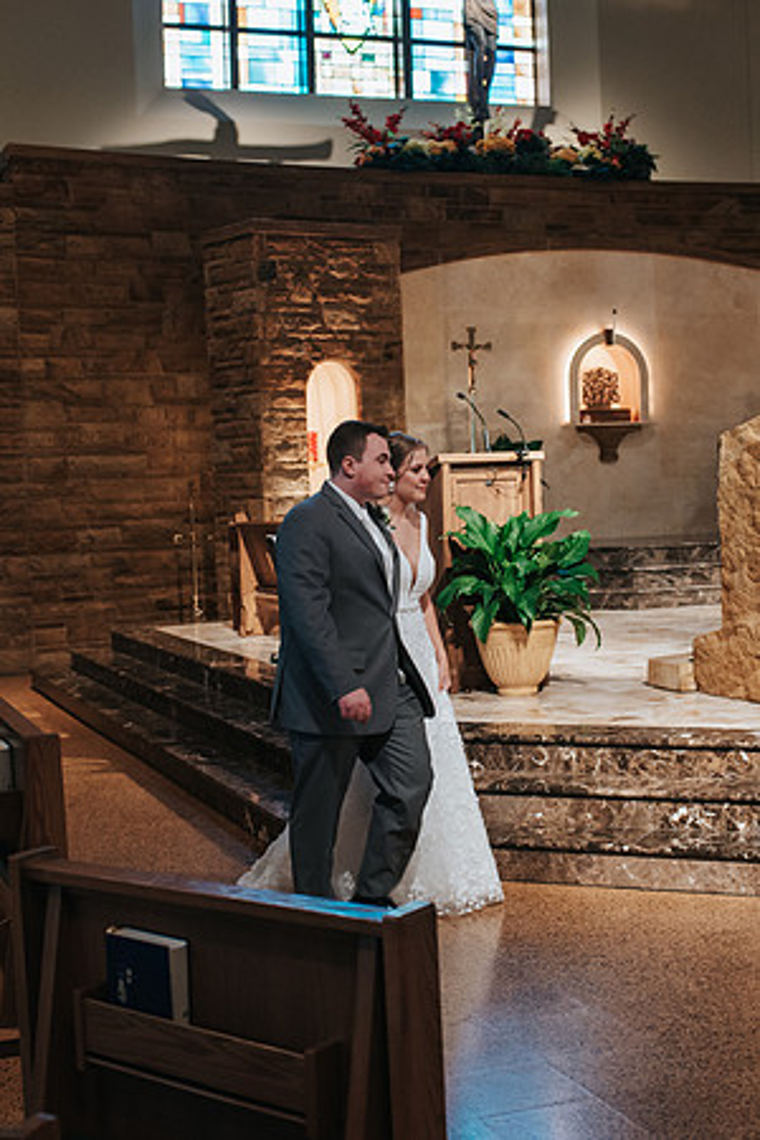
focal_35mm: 53
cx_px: 409
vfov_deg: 37.5
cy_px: 570
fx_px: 1677
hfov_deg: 25.5
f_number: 3.2
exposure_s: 1/160
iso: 1000
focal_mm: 35
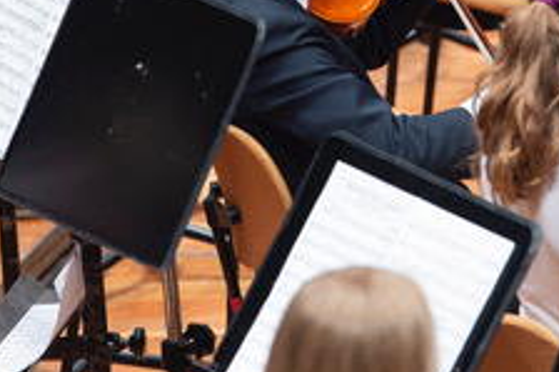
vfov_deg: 2.5
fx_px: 8425
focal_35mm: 543
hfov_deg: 3.8
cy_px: -82
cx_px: 392
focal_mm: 190
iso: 2000
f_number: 5
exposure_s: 1/125
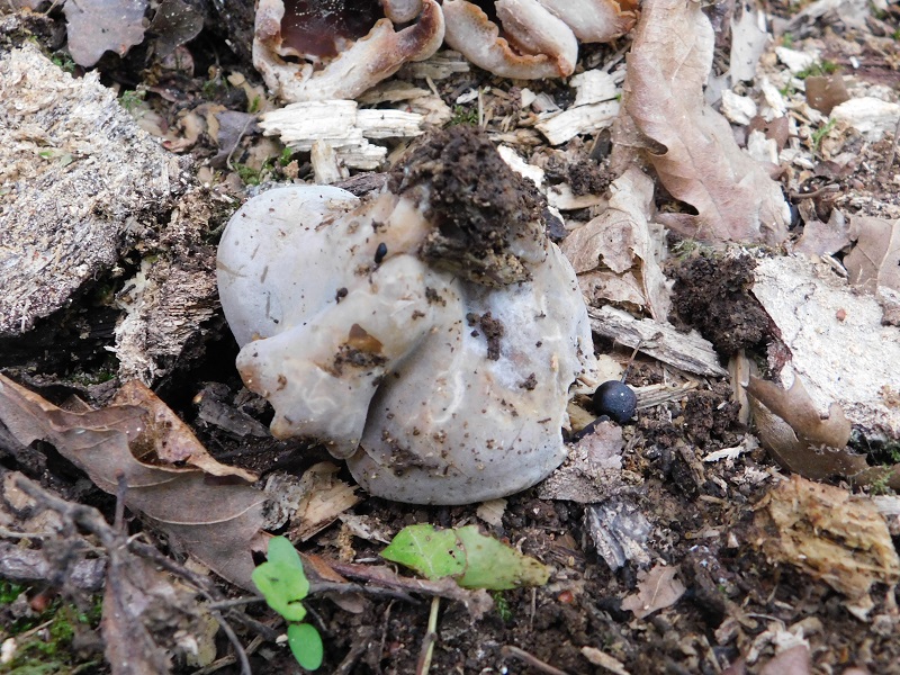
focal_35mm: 40
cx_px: 450
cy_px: 338
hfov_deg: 46.8
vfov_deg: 36.0
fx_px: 1040
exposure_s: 1/8
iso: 450
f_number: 3.6
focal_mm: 7.1
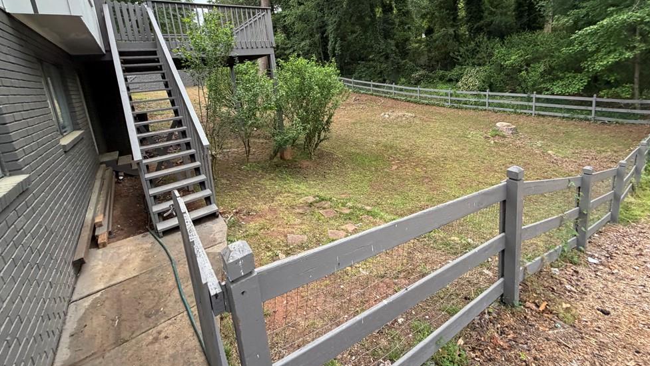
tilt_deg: -11.8
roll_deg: +6.0
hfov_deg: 99.4
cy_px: 128
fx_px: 276
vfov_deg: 65.6
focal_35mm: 16
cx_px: 330
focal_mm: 2.22
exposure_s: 1/121
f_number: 2.2
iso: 320
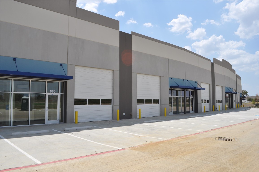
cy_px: 86
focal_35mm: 27
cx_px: 130
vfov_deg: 47.8
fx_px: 194
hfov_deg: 67.4
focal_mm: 18
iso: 200
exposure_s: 1/400
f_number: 10
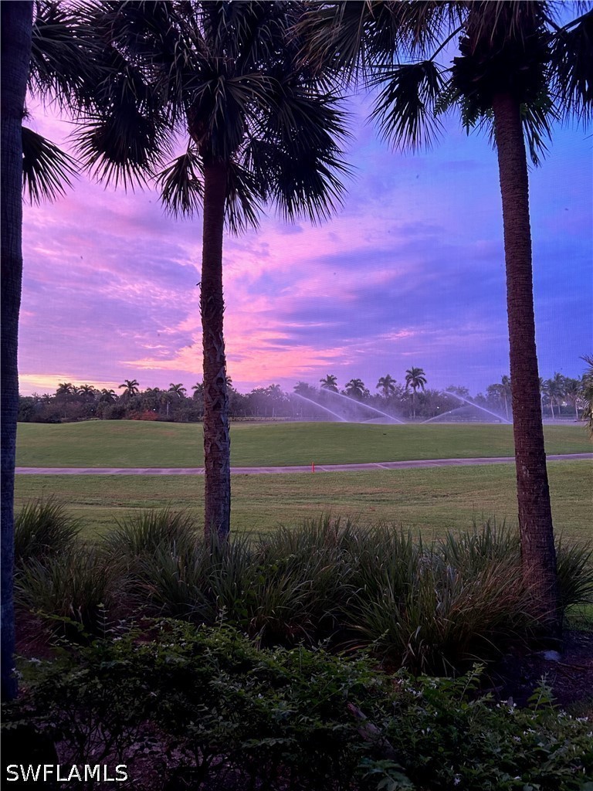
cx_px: 296
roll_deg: +0.3
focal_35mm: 26
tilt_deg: +0.7
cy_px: 396
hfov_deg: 53.1
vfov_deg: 67.3
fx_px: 594
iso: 250
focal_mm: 5.7
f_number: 1.5
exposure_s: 1/60
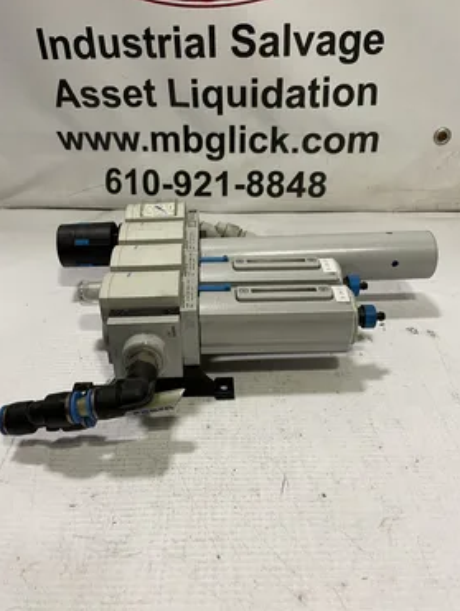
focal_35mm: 28
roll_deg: +0.9
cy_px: 283
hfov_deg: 49.8
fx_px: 495
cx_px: 218
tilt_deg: -32.4
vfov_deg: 63.3
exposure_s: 1/60
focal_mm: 4.2
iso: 100
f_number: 1.6
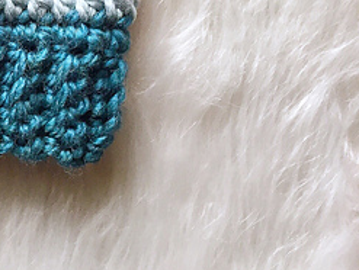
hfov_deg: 23.2
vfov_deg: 18.8
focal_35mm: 75
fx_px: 779
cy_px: -36
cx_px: -102
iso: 32
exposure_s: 1/30
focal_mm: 4.15
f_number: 2.2
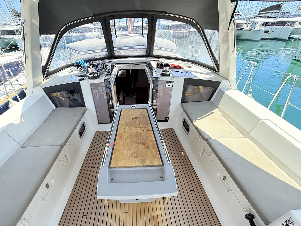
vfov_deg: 70.7
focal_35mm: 18
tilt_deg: -35.1
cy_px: 138
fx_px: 157
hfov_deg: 87.6
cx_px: 139
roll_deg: +2.1
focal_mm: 2.22
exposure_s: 1/820
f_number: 2.2
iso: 64
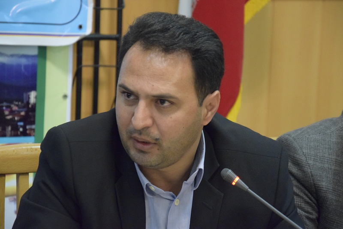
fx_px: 1314
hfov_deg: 14.9
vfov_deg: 9.9
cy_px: 114
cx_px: 172
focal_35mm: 138
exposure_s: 1/50
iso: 6400
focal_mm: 92
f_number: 5.6
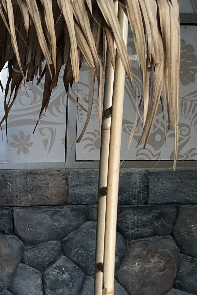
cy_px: 263
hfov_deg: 16.8
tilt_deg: -7.5
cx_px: -66
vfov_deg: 25.8
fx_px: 624
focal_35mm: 76
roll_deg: -0.1
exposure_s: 1/60
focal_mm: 3.99
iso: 200
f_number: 1.8
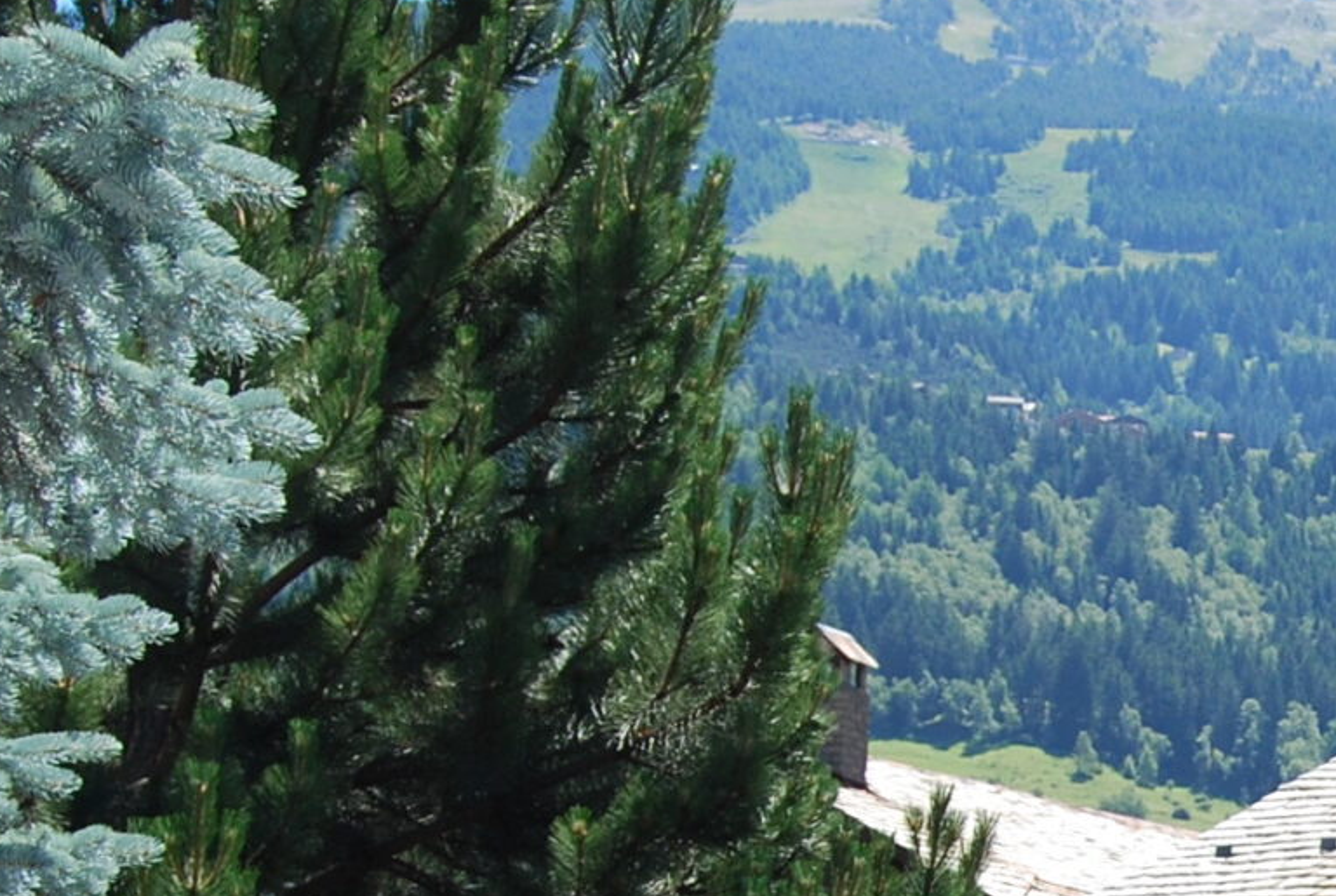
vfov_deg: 10.5
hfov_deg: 15.0
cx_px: 1755
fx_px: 4833
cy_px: 870
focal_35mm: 130
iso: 200
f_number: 8
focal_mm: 26
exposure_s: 1/250
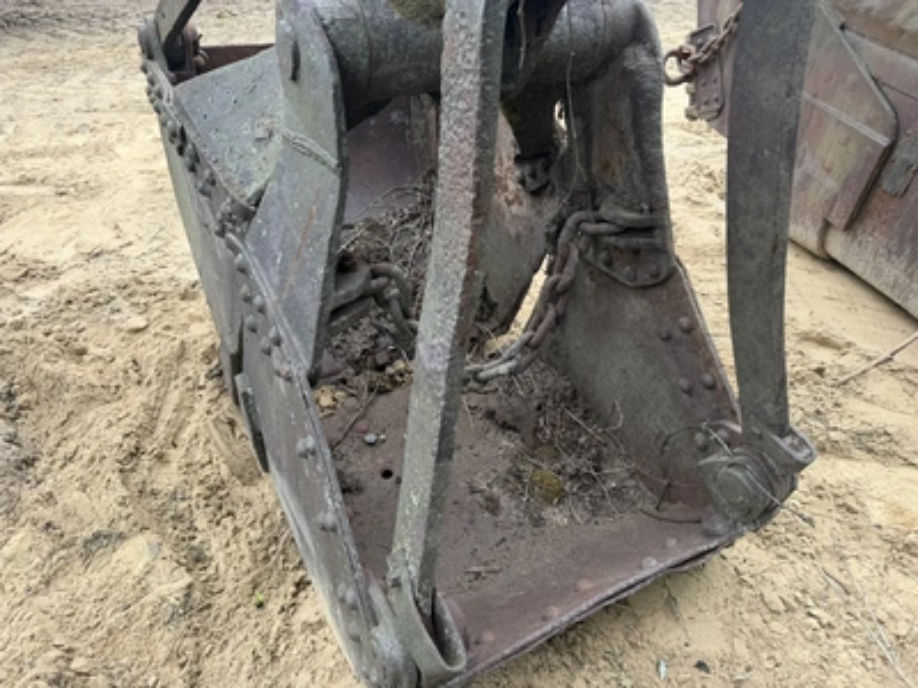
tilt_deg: -37.3
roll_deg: +2.2
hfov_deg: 71.6
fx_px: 636
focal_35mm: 24
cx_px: 459
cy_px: 344
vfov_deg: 56.8
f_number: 1.78
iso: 80
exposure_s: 1/539
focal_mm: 6.76
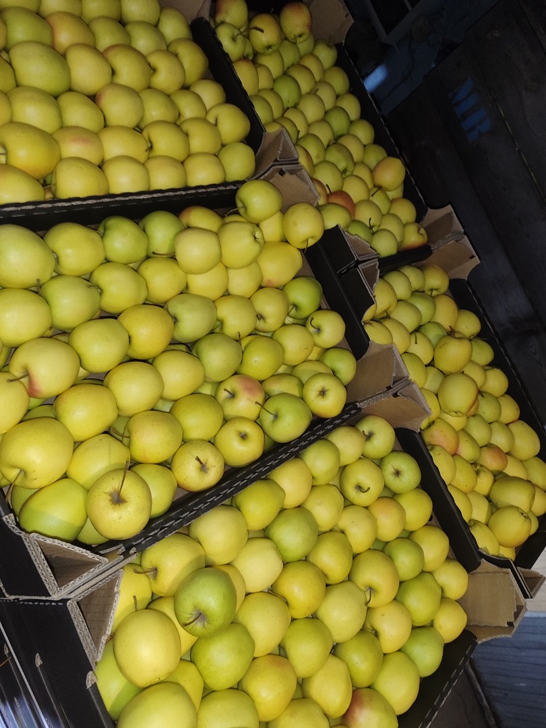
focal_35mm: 25
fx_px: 526
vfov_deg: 69.4
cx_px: 273
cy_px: 364
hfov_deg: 54.9
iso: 691
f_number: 1.89
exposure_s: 1/33
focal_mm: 5.95
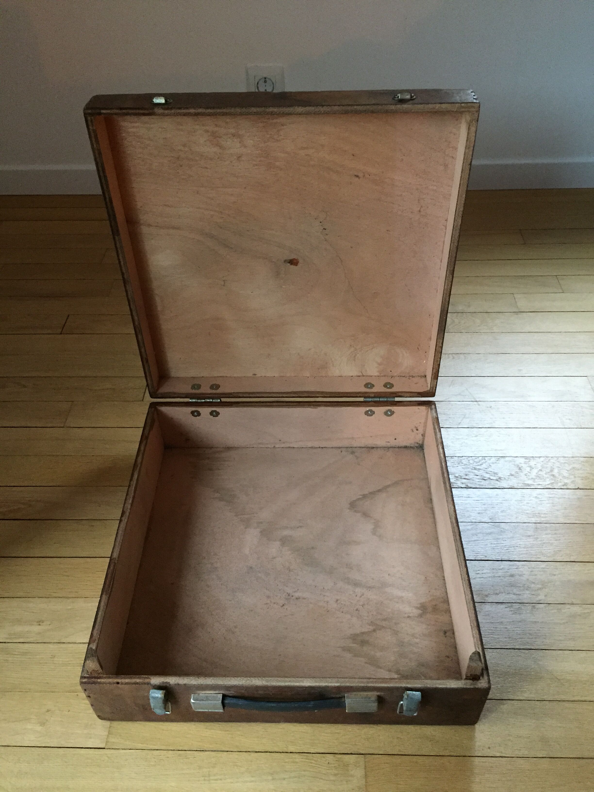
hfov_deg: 48.2
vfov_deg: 61.7
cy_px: 396
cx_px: 297
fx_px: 664
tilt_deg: -42.4
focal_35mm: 29
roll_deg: +3.4
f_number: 2.2
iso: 250
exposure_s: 1/25
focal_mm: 4.15
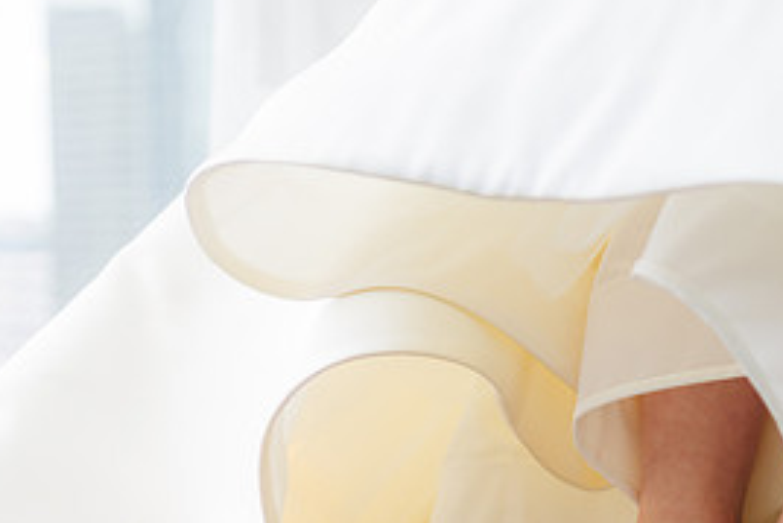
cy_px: 519
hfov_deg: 19.6
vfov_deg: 13.0
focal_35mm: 104
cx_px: 523
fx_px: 2263
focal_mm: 48
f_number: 2.8
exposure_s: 1/125
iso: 100
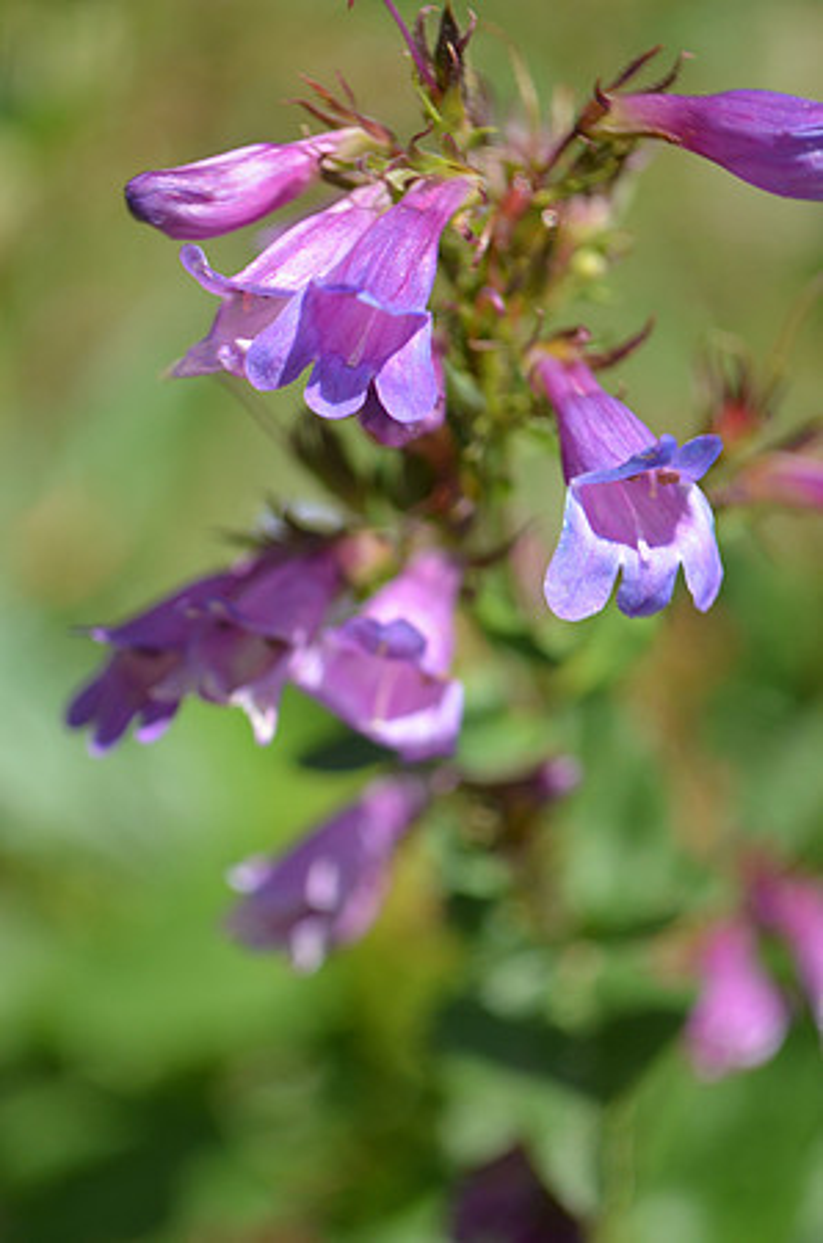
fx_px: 2842
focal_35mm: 82
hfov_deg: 16.5
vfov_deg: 24.7
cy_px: 622
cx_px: 412
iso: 560
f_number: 5.6
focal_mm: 55
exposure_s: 1/1000
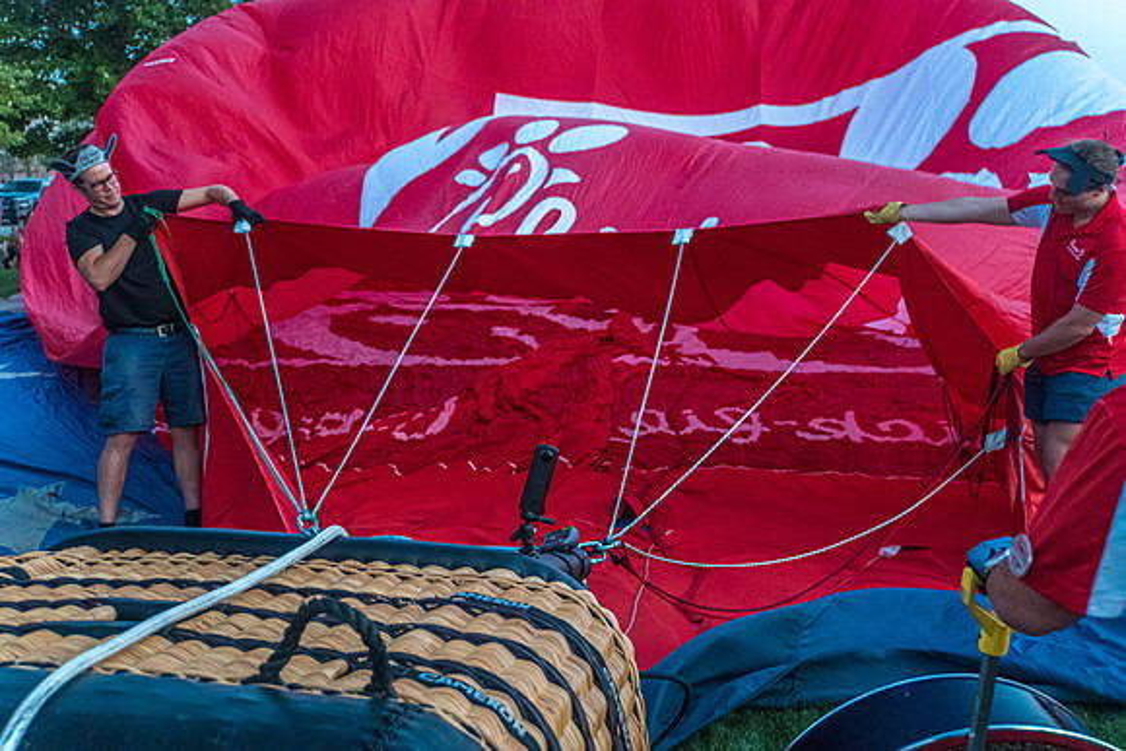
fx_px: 1361
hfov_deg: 45.0
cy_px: 376
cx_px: 563
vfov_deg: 30.9
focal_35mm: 44
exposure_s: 1/50
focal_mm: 29
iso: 3200
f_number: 4
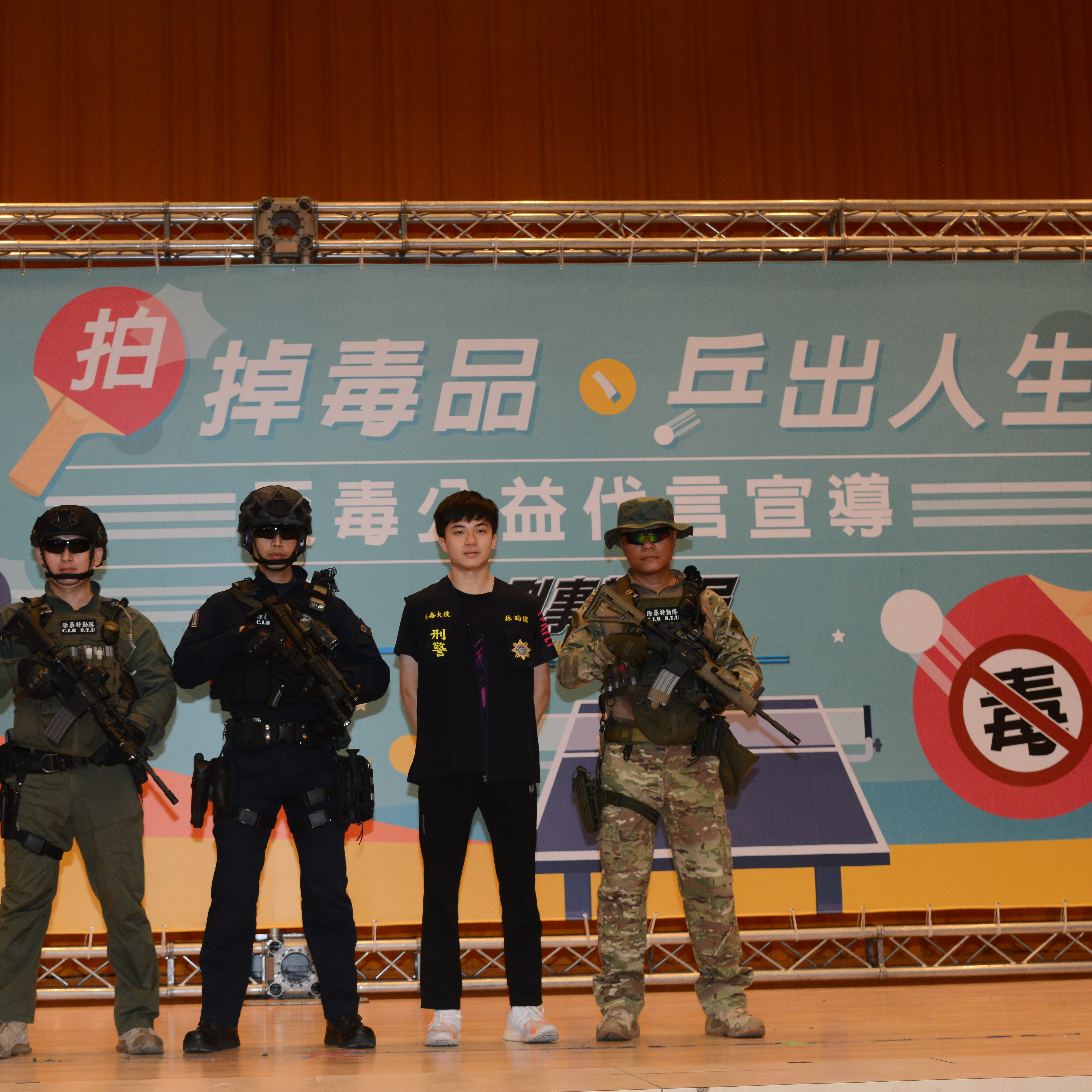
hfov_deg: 29.8
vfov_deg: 30.0
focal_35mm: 57
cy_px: 546
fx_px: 2034
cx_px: 361
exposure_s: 1/100
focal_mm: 44
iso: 1250
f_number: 5
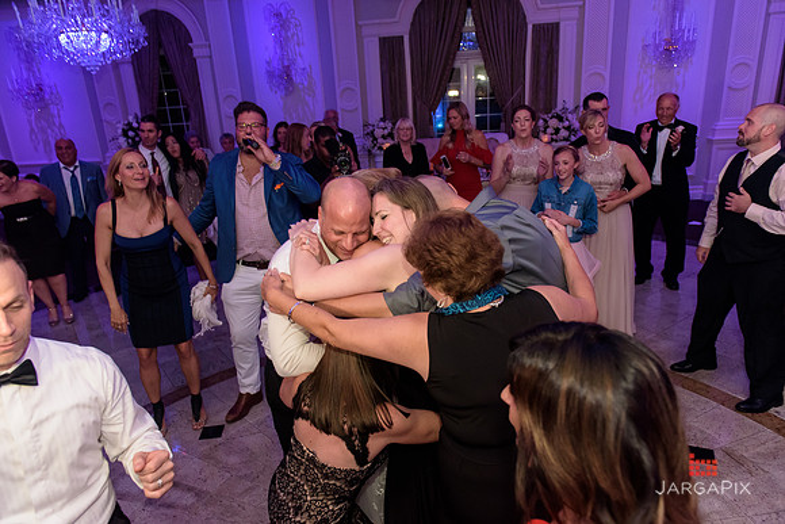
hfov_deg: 73.7
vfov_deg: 53.2
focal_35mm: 24
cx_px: 392
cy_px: 262
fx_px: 523
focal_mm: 24
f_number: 3.2
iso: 3200
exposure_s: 1/125
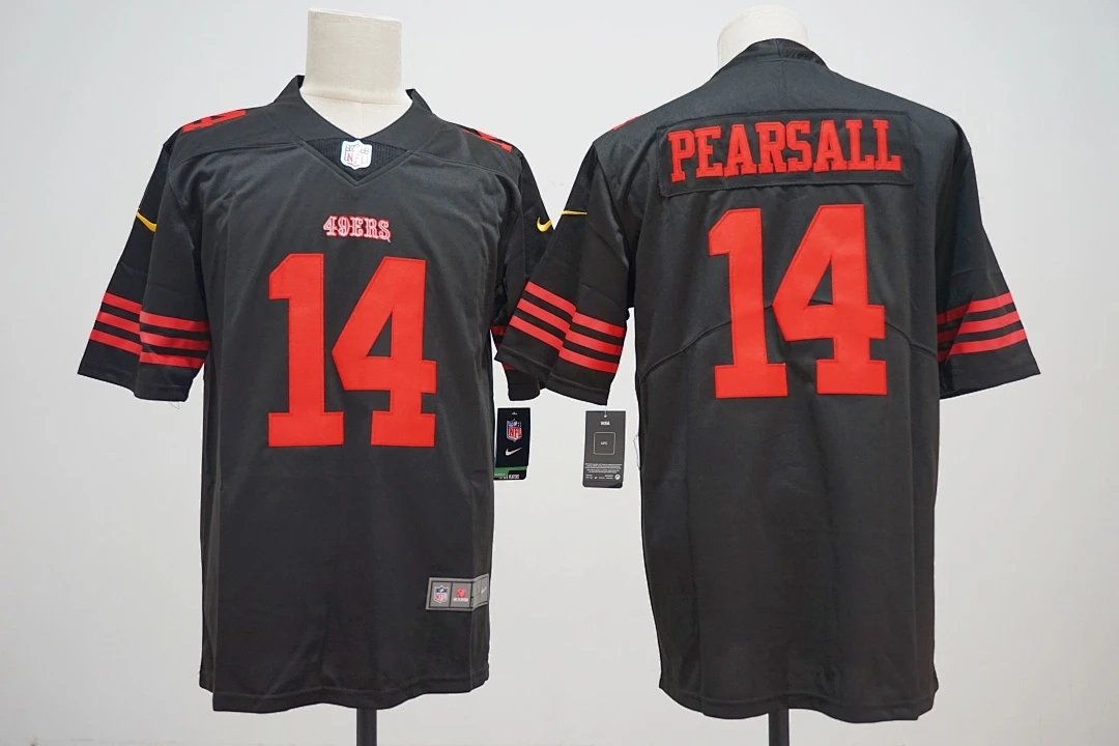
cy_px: 373
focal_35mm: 31
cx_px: 560
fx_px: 964
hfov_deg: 60.3
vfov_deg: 42.3
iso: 1600
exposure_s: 1/160
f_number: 3.2
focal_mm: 31
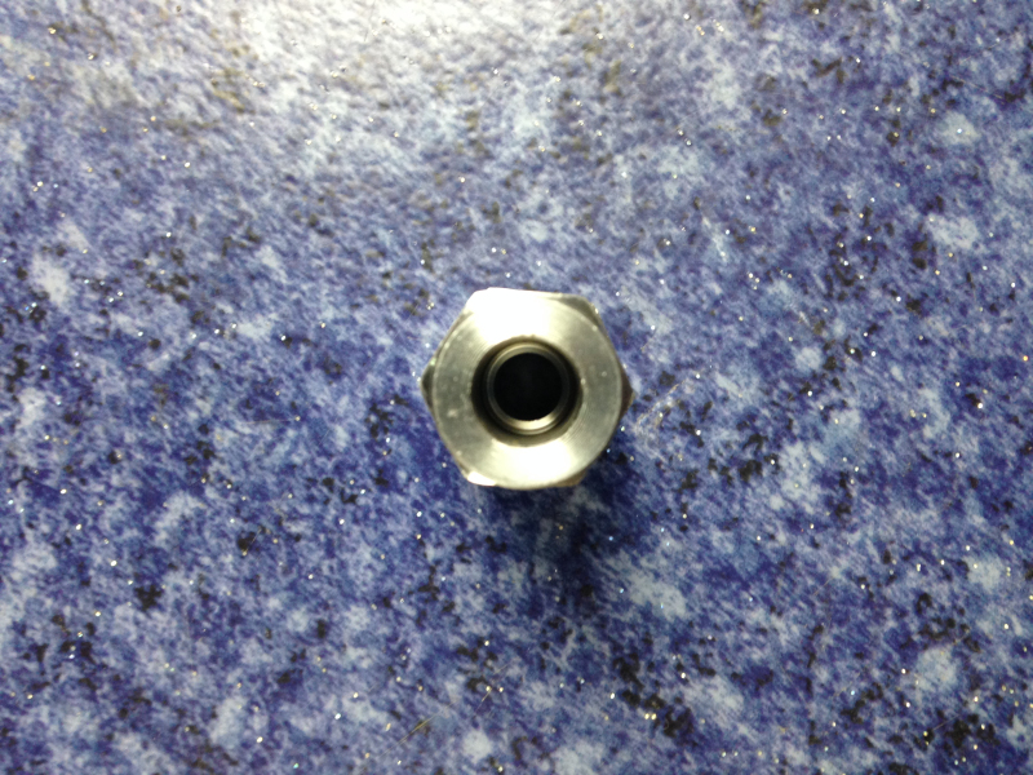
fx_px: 985
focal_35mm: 33
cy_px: 388
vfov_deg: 42.9
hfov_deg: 55.4
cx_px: 516
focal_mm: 4.12
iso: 125
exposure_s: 1/20
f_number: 2.4
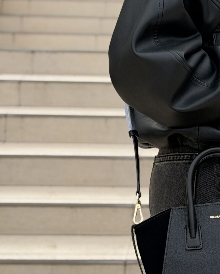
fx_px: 895
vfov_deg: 17.4
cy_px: 82
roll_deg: -1.4
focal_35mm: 110
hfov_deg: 13.7
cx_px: 237
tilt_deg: -1.4
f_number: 1.78
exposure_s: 1/570
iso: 64
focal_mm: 6.76
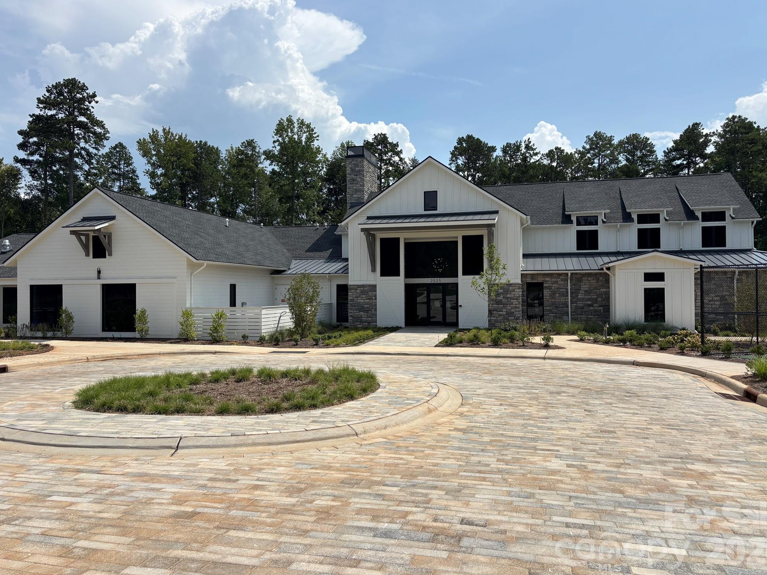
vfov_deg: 51.3
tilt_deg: +0.9
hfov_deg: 65.3
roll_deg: +0.1
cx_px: 391
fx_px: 598
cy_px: 280
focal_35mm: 27
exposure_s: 1/6329
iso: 50
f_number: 1.6
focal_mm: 5.96
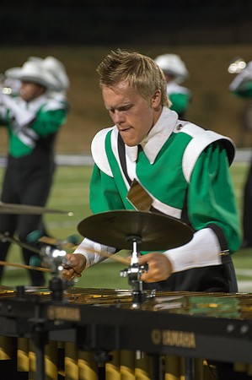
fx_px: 2951
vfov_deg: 7.4
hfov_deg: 4.9
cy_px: 188
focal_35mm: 280
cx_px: 156
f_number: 5
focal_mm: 180
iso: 4500
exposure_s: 1/200
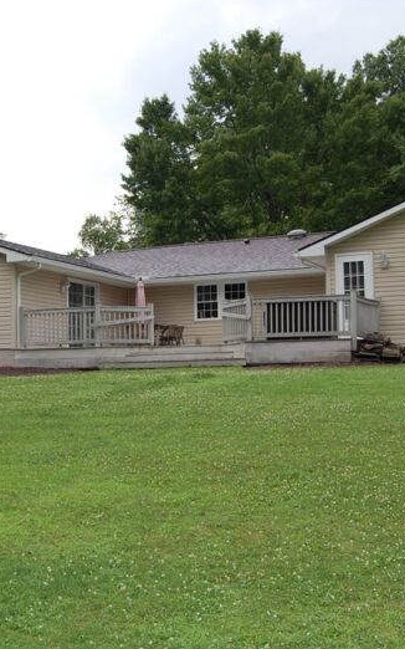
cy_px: 321
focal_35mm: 54
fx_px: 950
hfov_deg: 24.1
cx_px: 212
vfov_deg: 37.7
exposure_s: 1/500
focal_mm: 23
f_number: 5.6
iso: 220
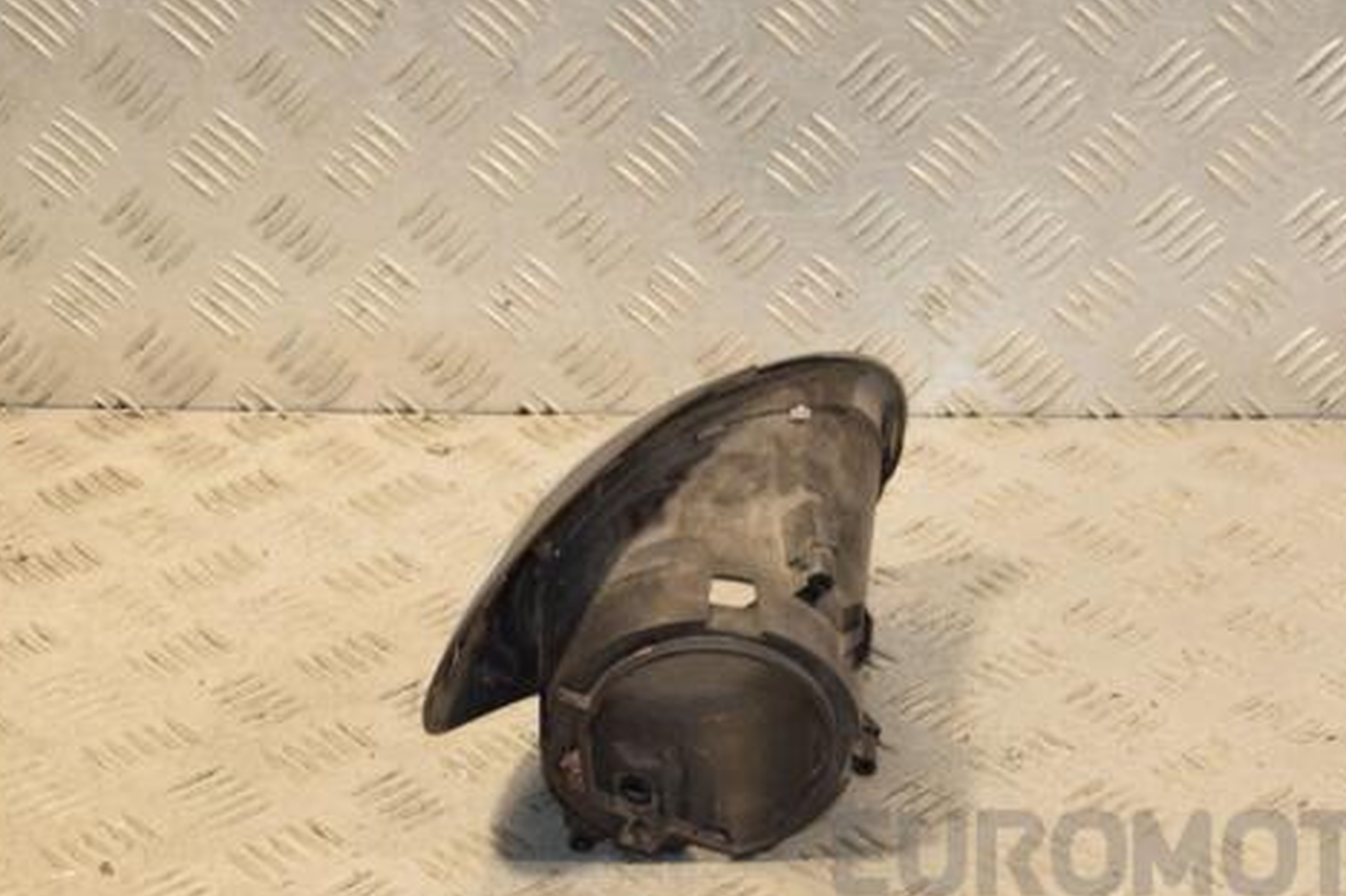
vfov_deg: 16.8
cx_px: 778
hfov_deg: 25.0
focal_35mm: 81
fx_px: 3027
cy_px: 470
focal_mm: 42
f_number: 7.1
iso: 800
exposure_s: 1/200
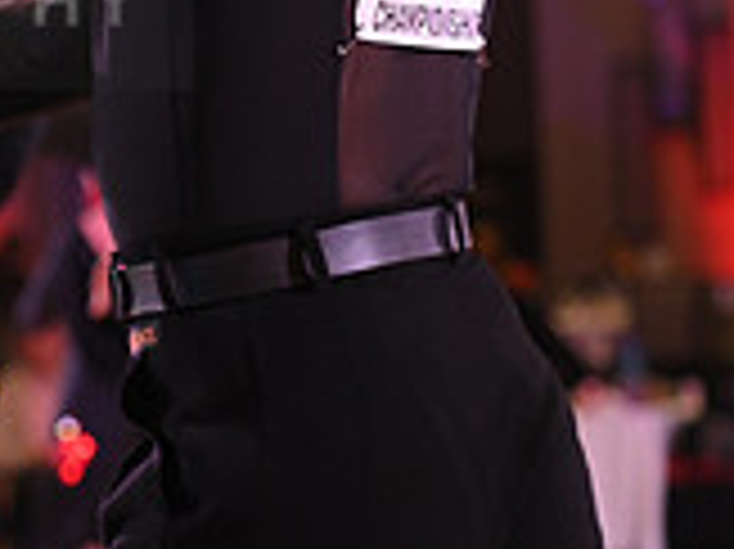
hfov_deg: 6.0
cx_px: -297
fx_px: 6907
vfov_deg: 4.5
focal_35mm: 326
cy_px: -29
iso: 1600
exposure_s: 1/200
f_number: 4.5
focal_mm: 95
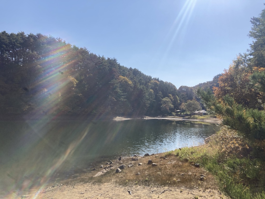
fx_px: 214
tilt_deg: +4.9
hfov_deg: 63.4
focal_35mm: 28
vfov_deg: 49.7
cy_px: 100
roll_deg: -2.4
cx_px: 132
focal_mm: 3.99
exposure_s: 1/4000
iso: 20
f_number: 1.8
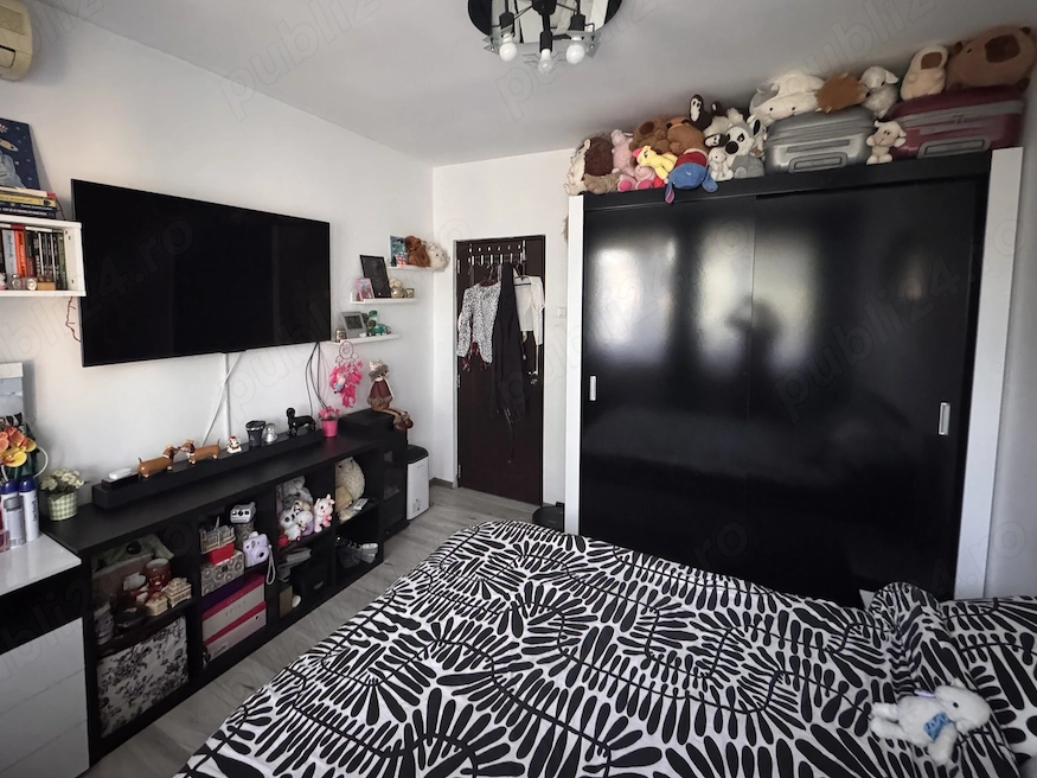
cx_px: 482
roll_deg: -0.1
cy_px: 334
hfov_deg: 94.4
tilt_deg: -3.6
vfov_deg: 77.7
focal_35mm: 16
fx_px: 479
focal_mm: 2.22
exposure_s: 1/40
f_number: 2.2
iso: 1250
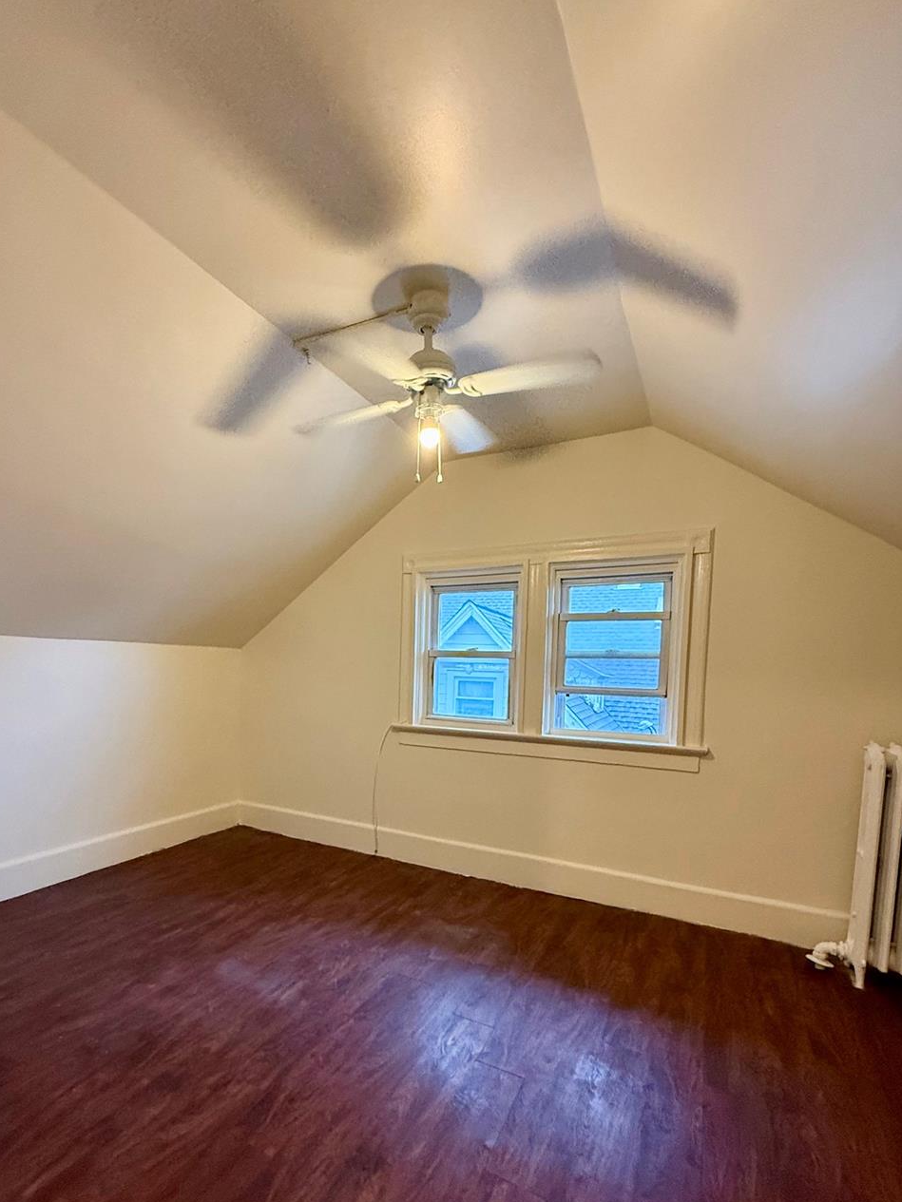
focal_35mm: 17
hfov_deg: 74.1
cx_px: 372
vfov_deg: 90.3
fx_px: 591
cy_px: 697
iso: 500
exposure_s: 1/60
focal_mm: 2.22
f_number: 2.2
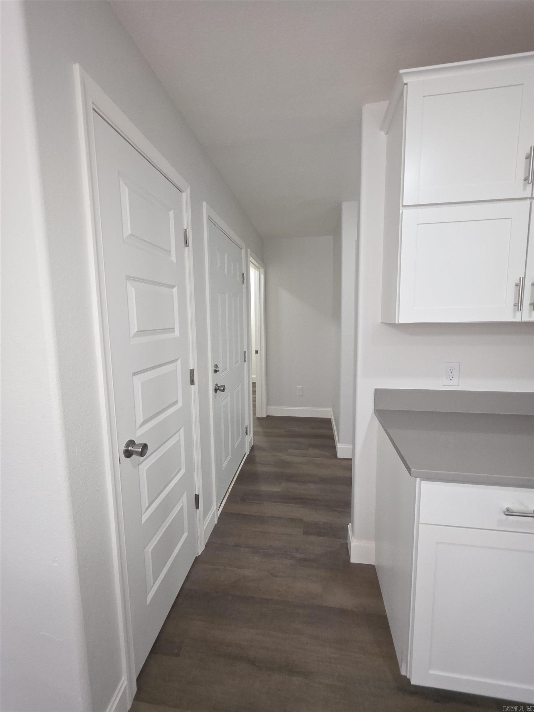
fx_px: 267
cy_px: 356
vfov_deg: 106.2
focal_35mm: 13
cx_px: 267
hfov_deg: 89.9
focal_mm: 2.2
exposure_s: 1/60
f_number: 1.9
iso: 160
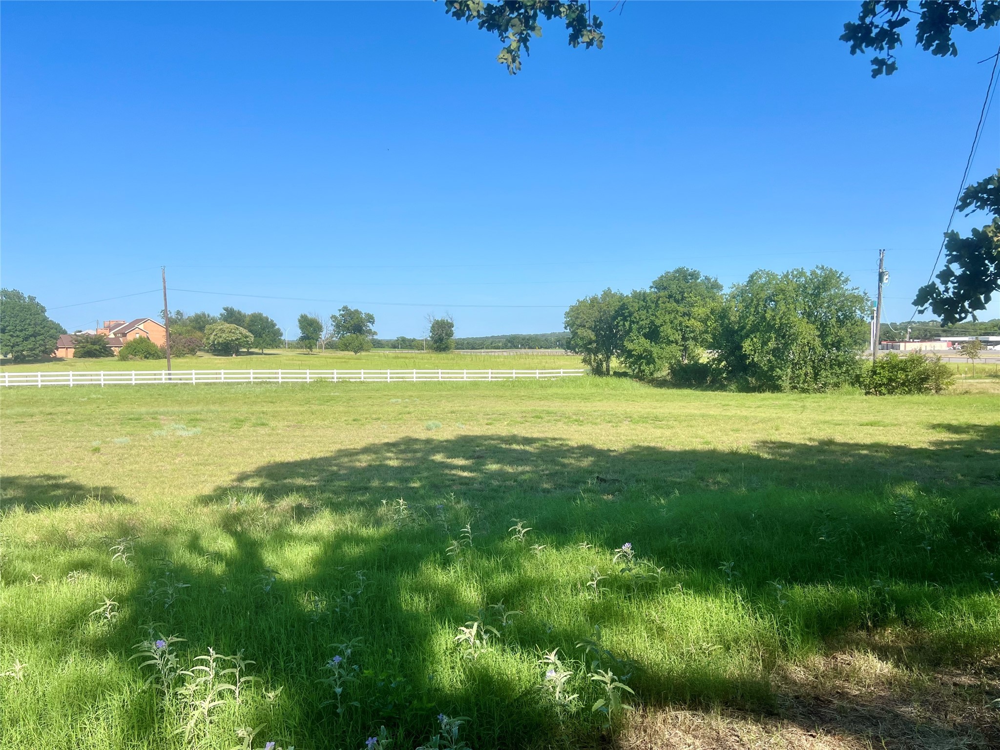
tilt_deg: -3.9
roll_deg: +0.5
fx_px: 751
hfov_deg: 67.3
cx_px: 500
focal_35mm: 26
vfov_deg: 53.1
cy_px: 375
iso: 50
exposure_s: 1/4115
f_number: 1.5
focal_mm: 5.7
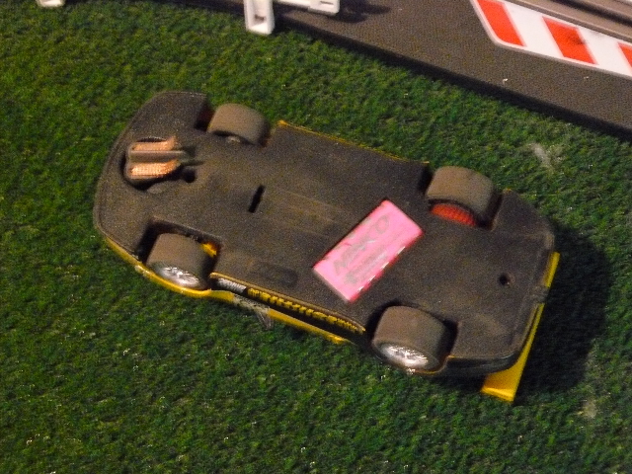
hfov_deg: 31.2
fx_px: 1132
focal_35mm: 62
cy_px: 237
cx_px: 316
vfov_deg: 23.7
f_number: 3.2
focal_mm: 10.4
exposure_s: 1/8
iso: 800
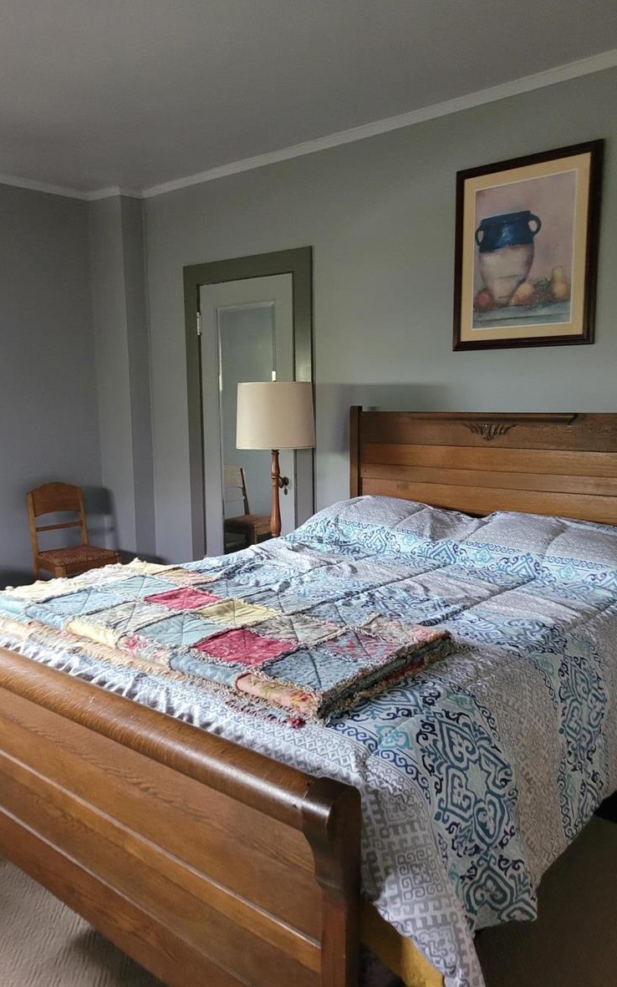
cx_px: 284
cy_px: 497
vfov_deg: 66.5
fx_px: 753
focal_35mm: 28
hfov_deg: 44.5
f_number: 1.8
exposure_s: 1/40
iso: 500
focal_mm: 5.4
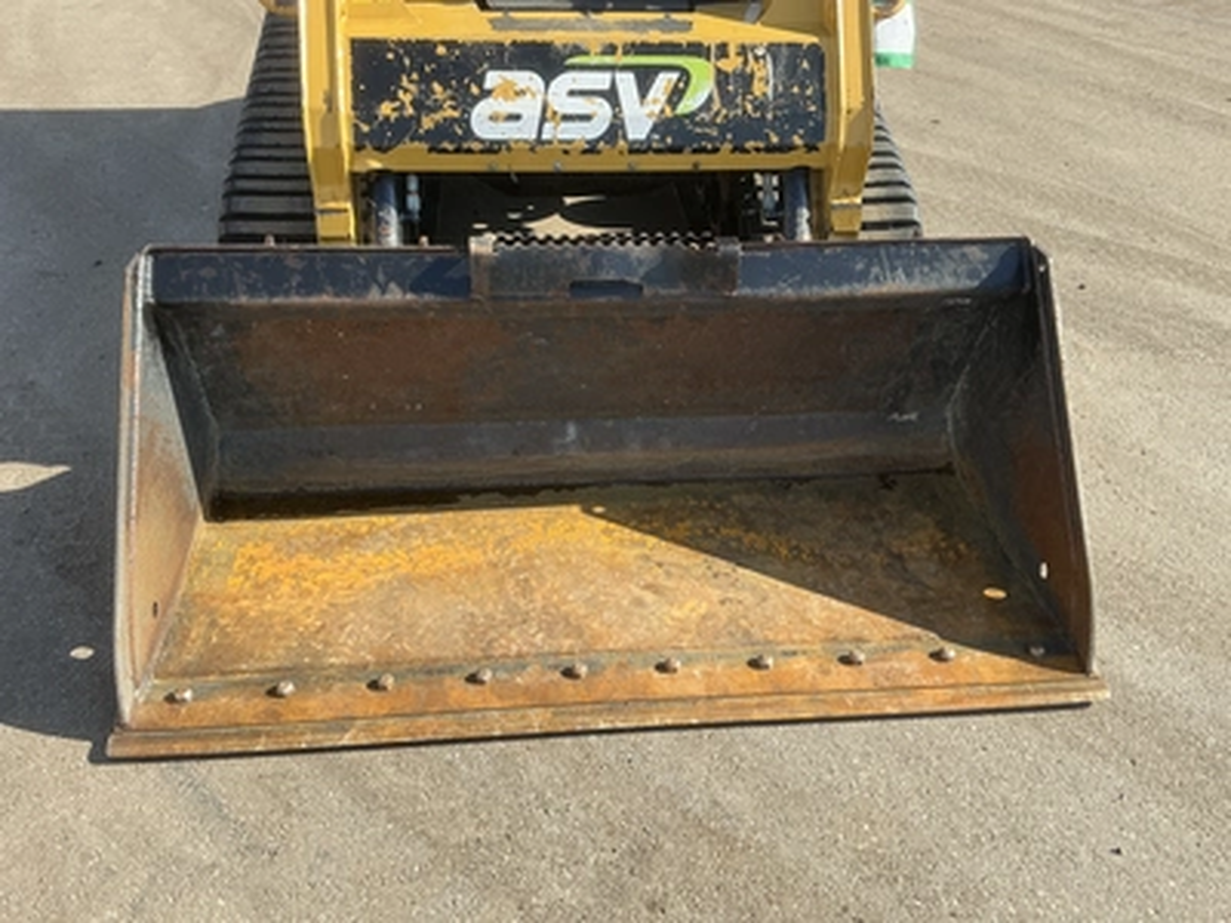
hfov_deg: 63.4
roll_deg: -1.5
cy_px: 462
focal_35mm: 28
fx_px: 996
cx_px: 616
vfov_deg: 49.7
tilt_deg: -33.7
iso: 25
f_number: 1.8
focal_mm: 3
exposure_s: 1/759
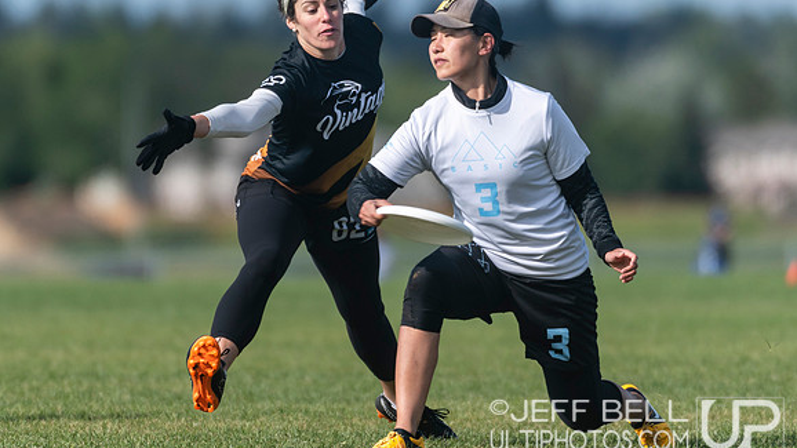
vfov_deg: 1.4
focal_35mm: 847
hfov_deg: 2.6
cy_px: 155
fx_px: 17898
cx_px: 324
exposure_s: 1/1250
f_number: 4
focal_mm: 400
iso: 100
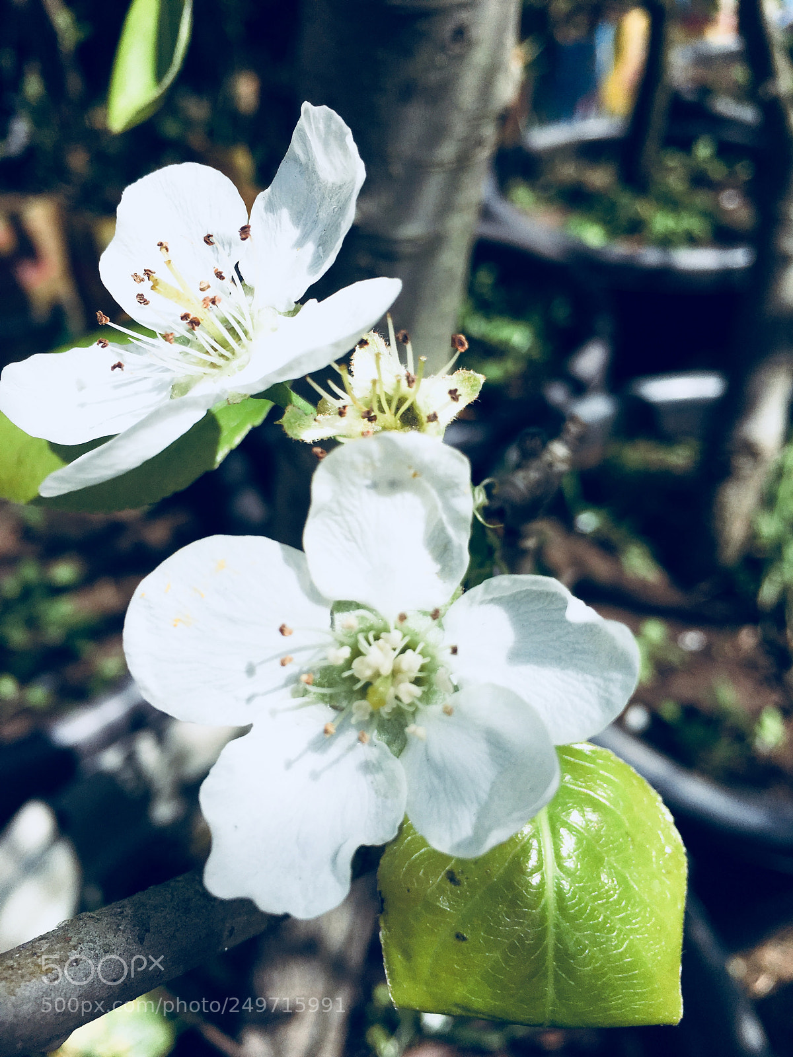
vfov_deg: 61.7
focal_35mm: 29
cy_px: 528
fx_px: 886
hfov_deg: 48.2
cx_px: 396
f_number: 2.2
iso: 25
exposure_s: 1/2404
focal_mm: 4.15
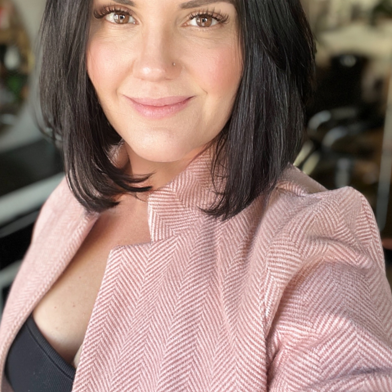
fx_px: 551
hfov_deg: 39.1
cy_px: 176
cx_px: 173
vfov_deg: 39.1
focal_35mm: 43
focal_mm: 2.71
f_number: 2.2
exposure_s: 1/60
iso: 125
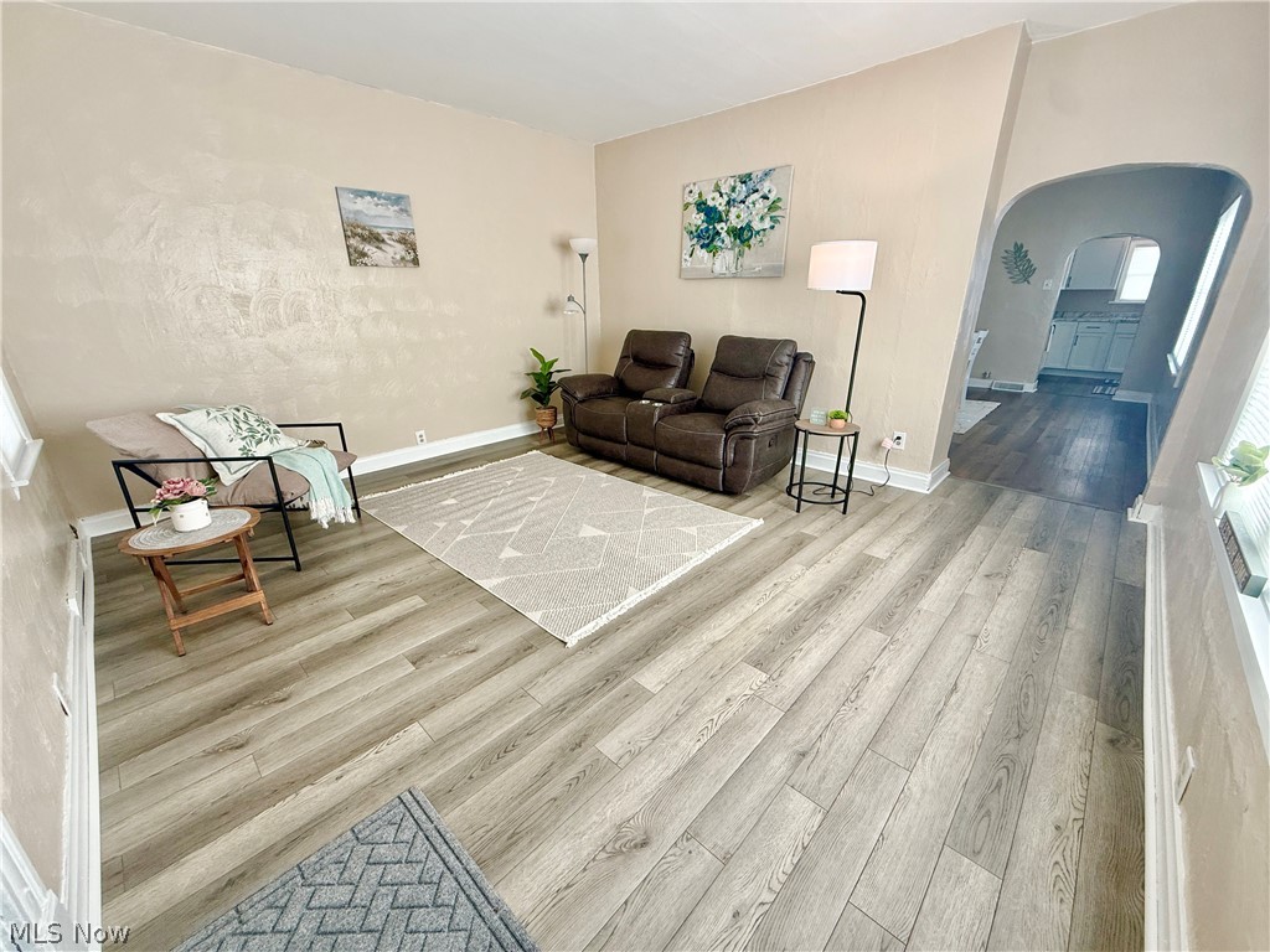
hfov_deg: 102.1
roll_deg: +0.9
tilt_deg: -19.2
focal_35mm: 14
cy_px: 476
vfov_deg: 85.7
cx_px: 635
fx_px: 514
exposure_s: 1/99
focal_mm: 2.22
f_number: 2.2
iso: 125
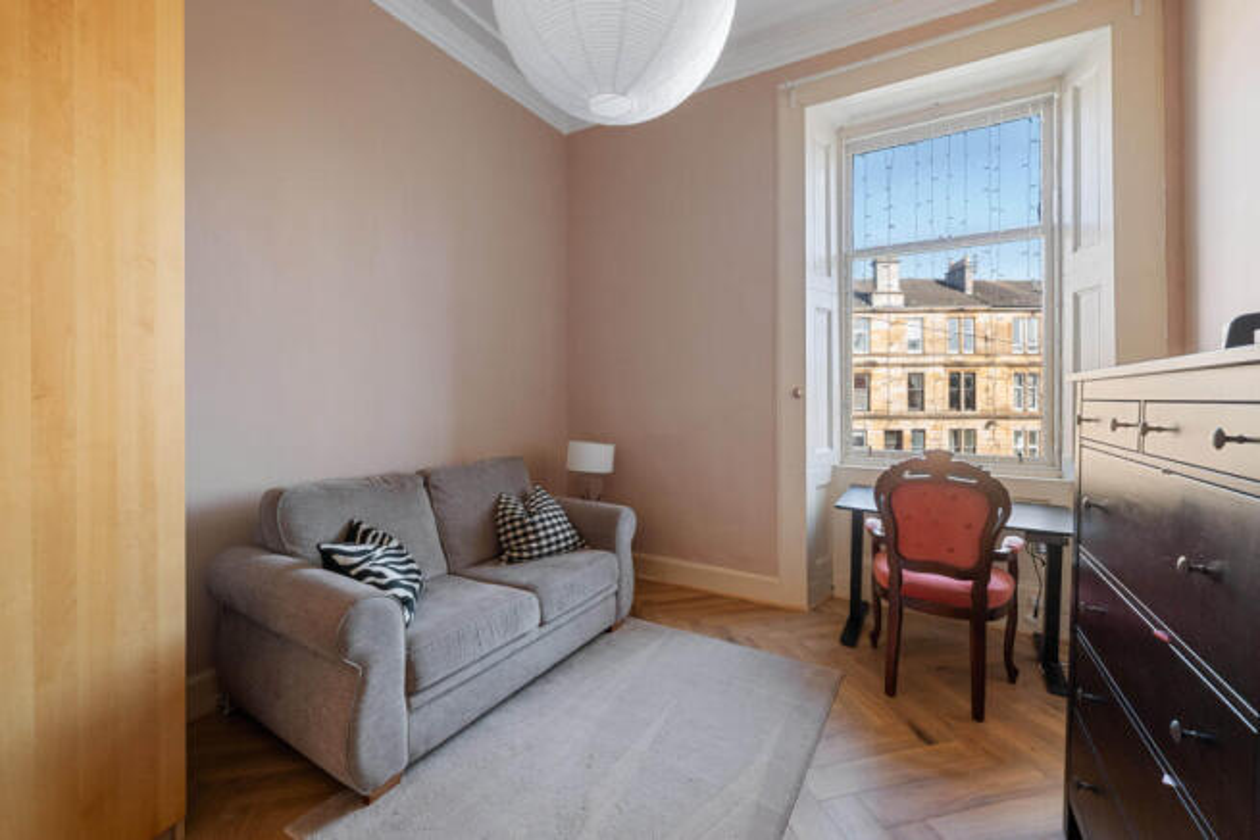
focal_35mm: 14
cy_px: 420
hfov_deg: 104.2
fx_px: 490
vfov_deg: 81.2
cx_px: 630
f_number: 8
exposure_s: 1/15
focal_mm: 14
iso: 640
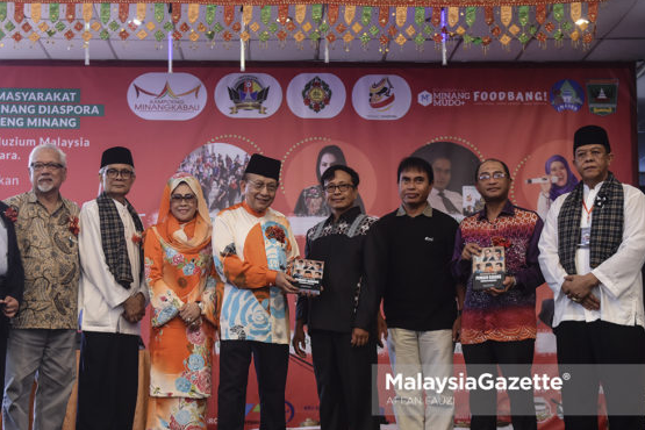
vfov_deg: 19.4
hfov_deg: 28.8
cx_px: 262
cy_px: 258
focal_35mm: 70
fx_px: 1254
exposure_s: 1/500
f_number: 2.8
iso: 1000
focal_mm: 38
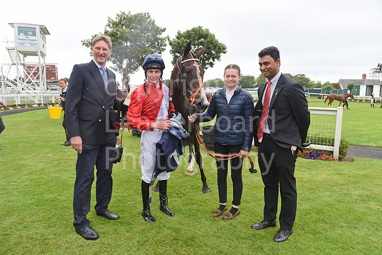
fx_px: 255
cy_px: 128
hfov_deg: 73.7
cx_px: 191
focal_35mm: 24
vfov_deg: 53.2
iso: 800
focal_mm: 24
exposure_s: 1/1000
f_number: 5.6
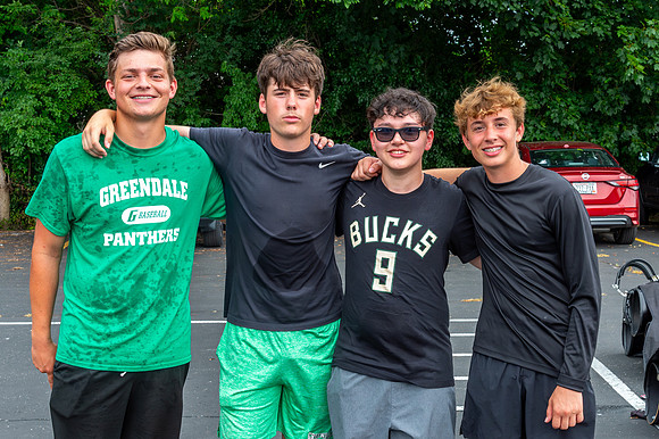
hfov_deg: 28.9
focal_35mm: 70
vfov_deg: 19.5
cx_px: 390
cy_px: 240
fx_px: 1275
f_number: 13
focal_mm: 55
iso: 1250
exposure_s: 1/125
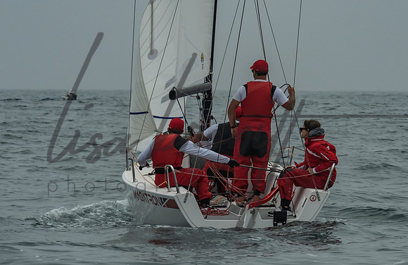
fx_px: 3959
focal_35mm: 352
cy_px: 81
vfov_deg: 3.8
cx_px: 264
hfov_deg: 5.9
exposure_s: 1/2500
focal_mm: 200
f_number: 9
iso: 800
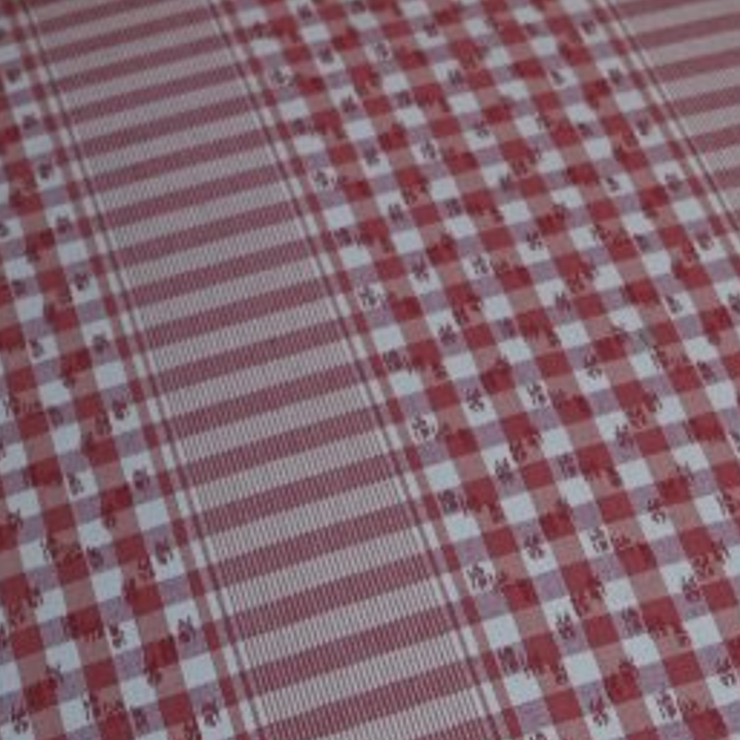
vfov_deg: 11.2
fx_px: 3531
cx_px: 527
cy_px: -579
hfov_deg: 11.9
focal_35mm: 146
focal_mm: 24.5
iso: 200
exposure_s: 1/250
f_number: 5.6
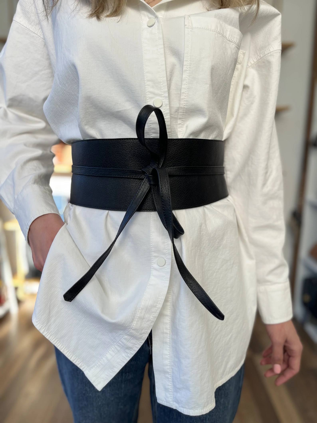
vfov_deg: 67.3
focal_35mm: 26
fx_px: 317
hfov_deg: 53.1
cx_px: 158
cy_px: 212
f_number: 1.6
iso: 50
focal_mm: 5.1
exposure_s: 1/121
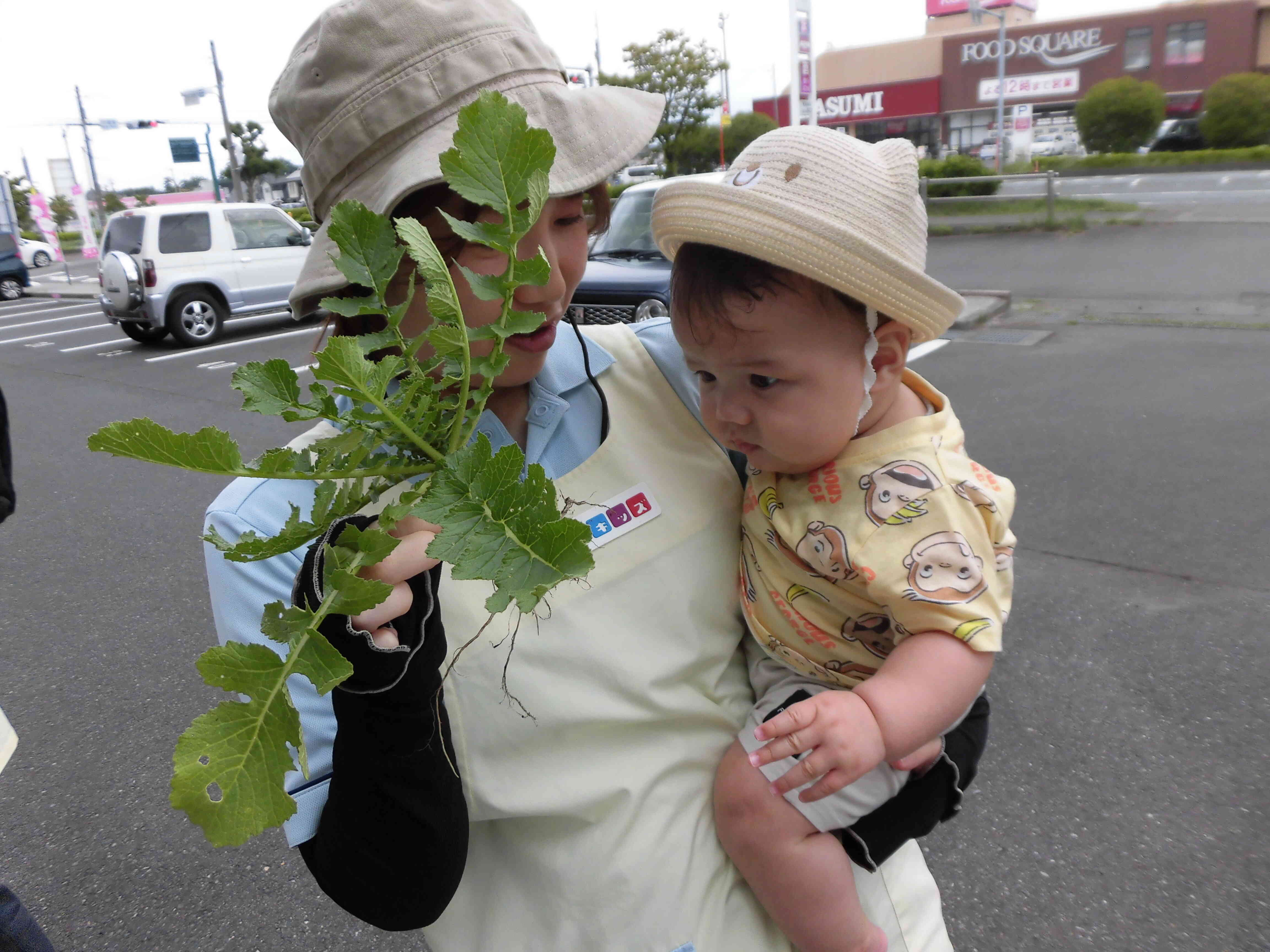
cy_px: 476
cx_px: 635
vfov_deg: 56.8
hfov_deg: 71.6
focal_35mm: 24
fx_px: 881
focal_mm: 4.3
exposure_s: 1/800
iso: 100
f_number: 3.1
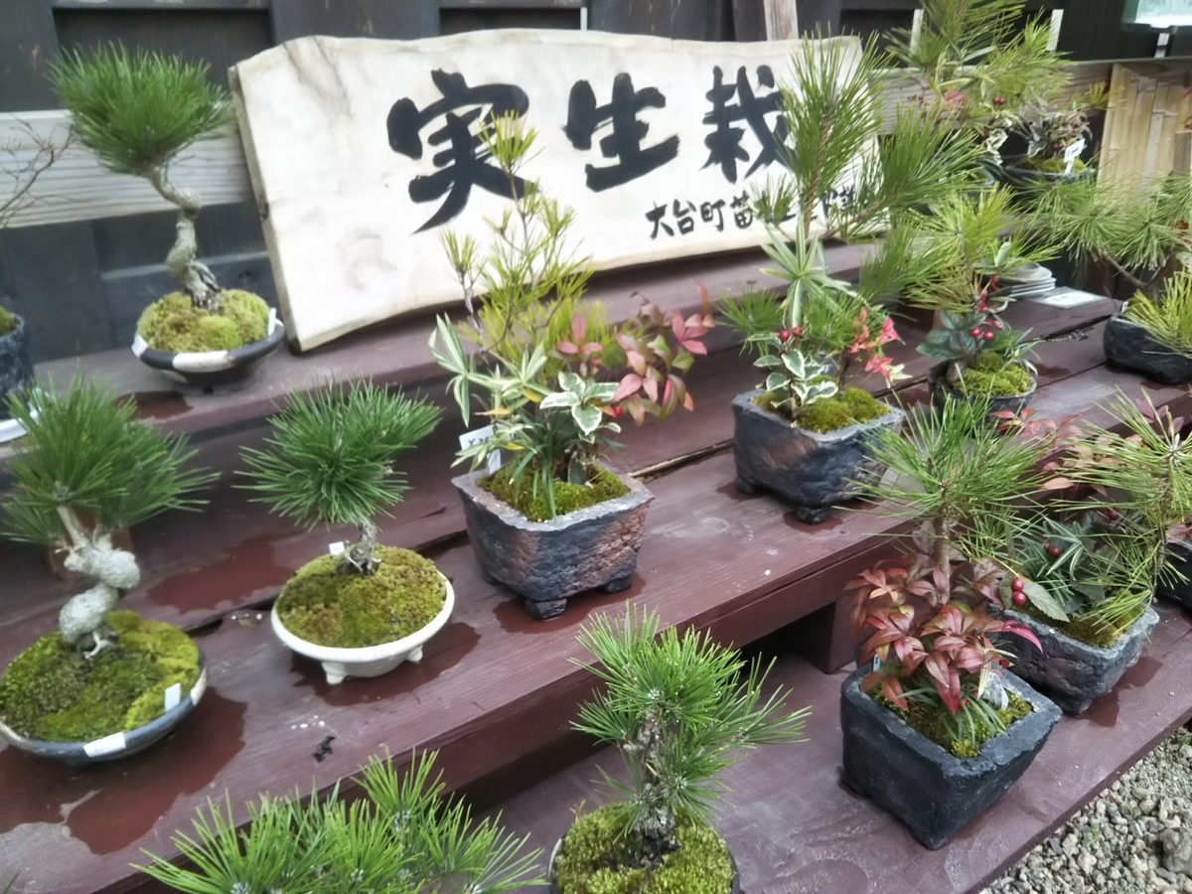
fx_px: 1033
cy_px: 447
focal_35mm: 30
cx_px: 596
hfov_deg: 60.0
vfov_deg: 46.8
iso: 80
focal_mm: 4
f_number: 2.2
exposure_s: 1/30
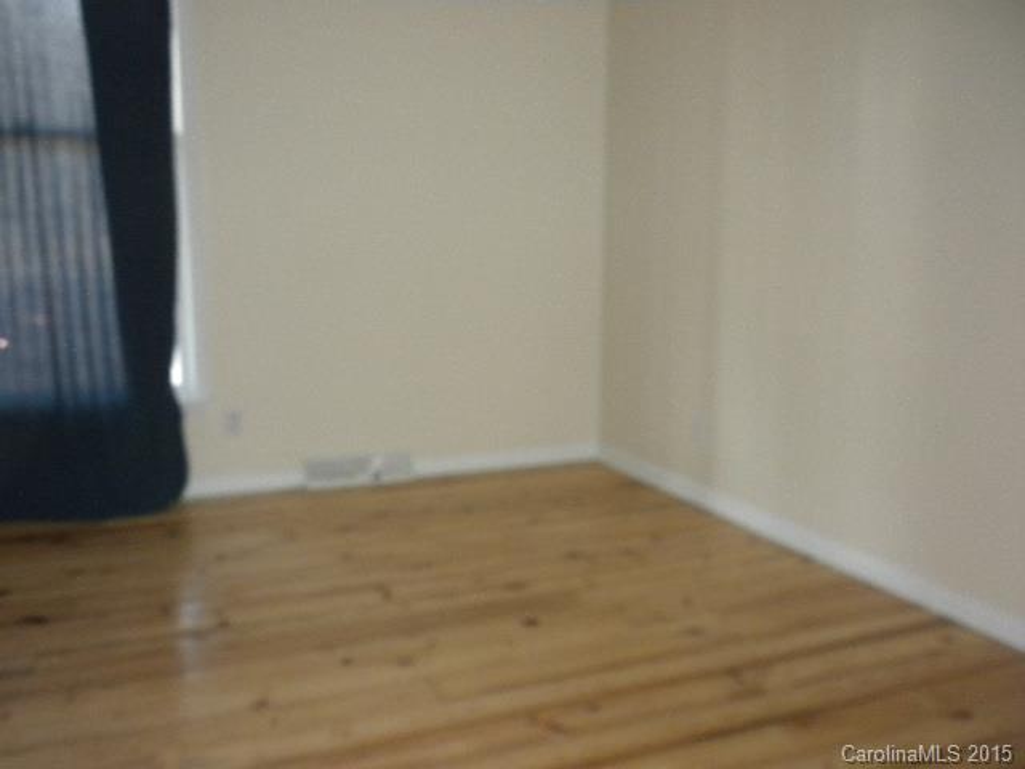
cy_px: 384
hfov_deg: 50.1
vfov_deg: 38.7
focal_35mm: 37
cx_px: 512
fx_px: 1096
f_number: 3.5
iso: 400
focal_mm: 6.6
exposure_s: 1/30
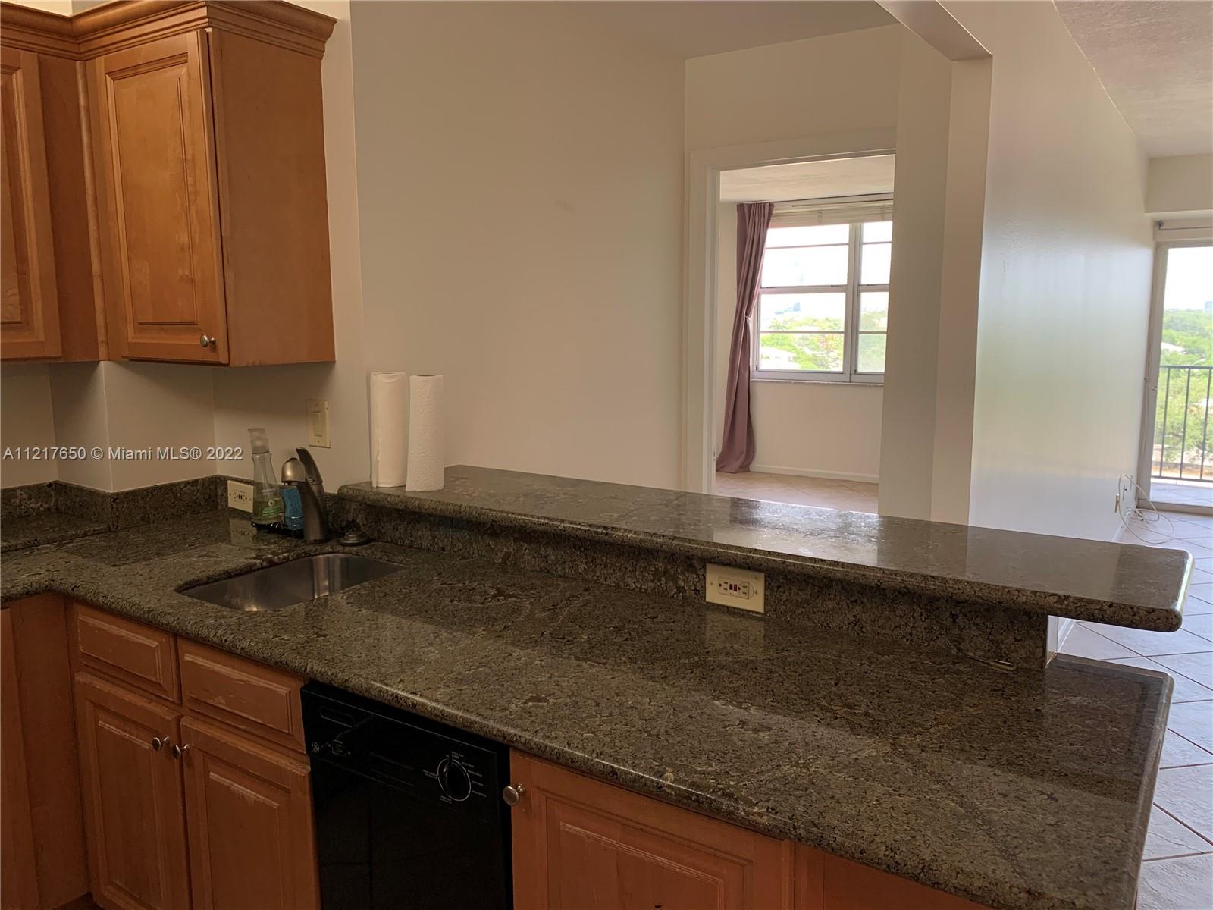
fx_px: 911
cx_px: 606
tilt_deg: -8.7
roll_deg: +0.1
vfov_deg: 53.1
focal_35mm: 26
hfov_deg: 67.3
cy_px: 455
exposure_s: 1/120
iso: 50
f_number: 1.8
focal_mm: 4.25
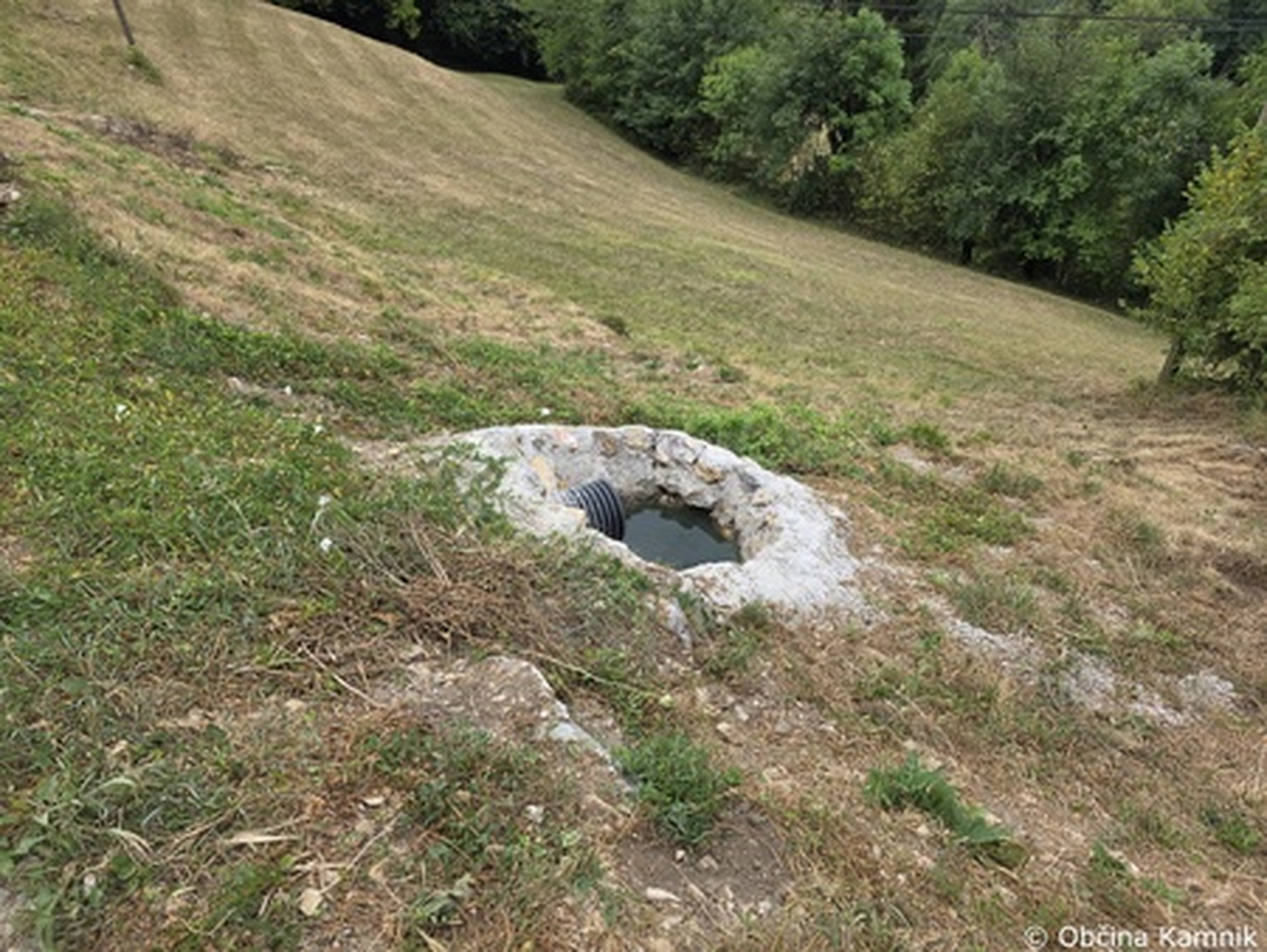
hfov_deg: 73.9
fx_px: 842
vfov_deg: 58.9
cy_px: 476
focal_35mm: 23
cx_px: 634
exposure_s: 1/359
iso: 25
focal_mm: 6.3
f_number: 1.7
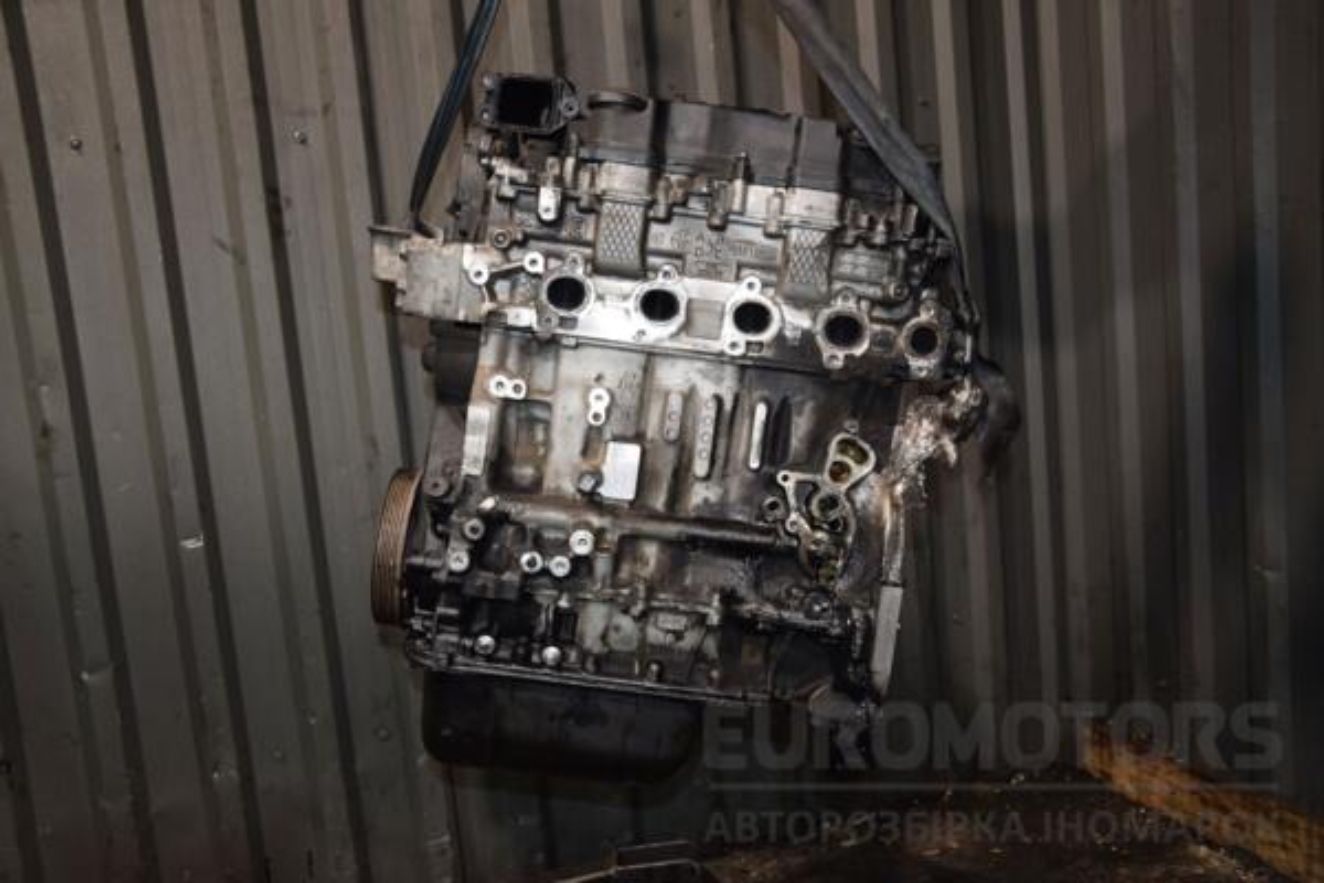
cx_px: 662
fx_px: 1214
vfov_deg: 40.0
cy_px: 442
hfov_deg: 57.2
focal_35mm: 33
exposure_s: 1/60
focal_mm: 22
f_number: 5
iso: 800
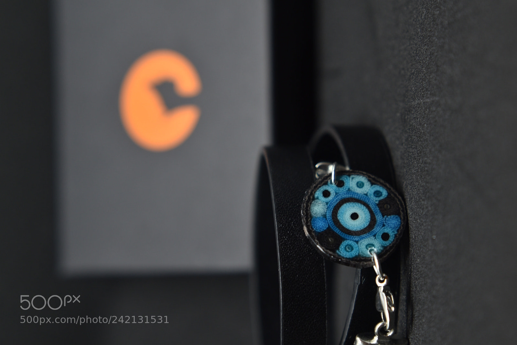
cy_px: 172
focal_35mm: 75
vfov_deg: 18.2
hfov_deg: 27.0
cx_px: 258
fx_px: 1077
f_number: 4
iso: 160
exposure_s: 1/30
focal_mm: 50
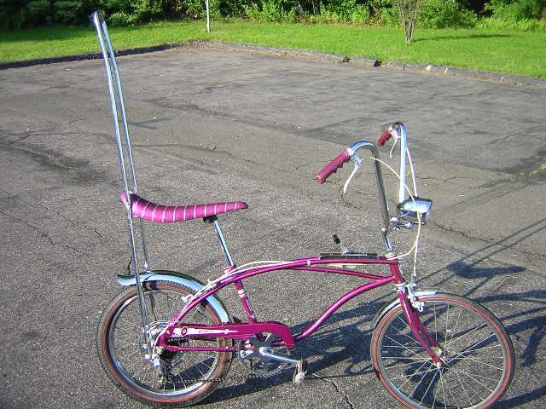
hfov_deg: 51.4
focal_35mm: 36
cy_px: 204
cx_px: 273
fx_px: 568
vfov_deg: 39.7
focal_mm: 4.7
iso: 100
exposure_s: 1/357
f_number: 2.6
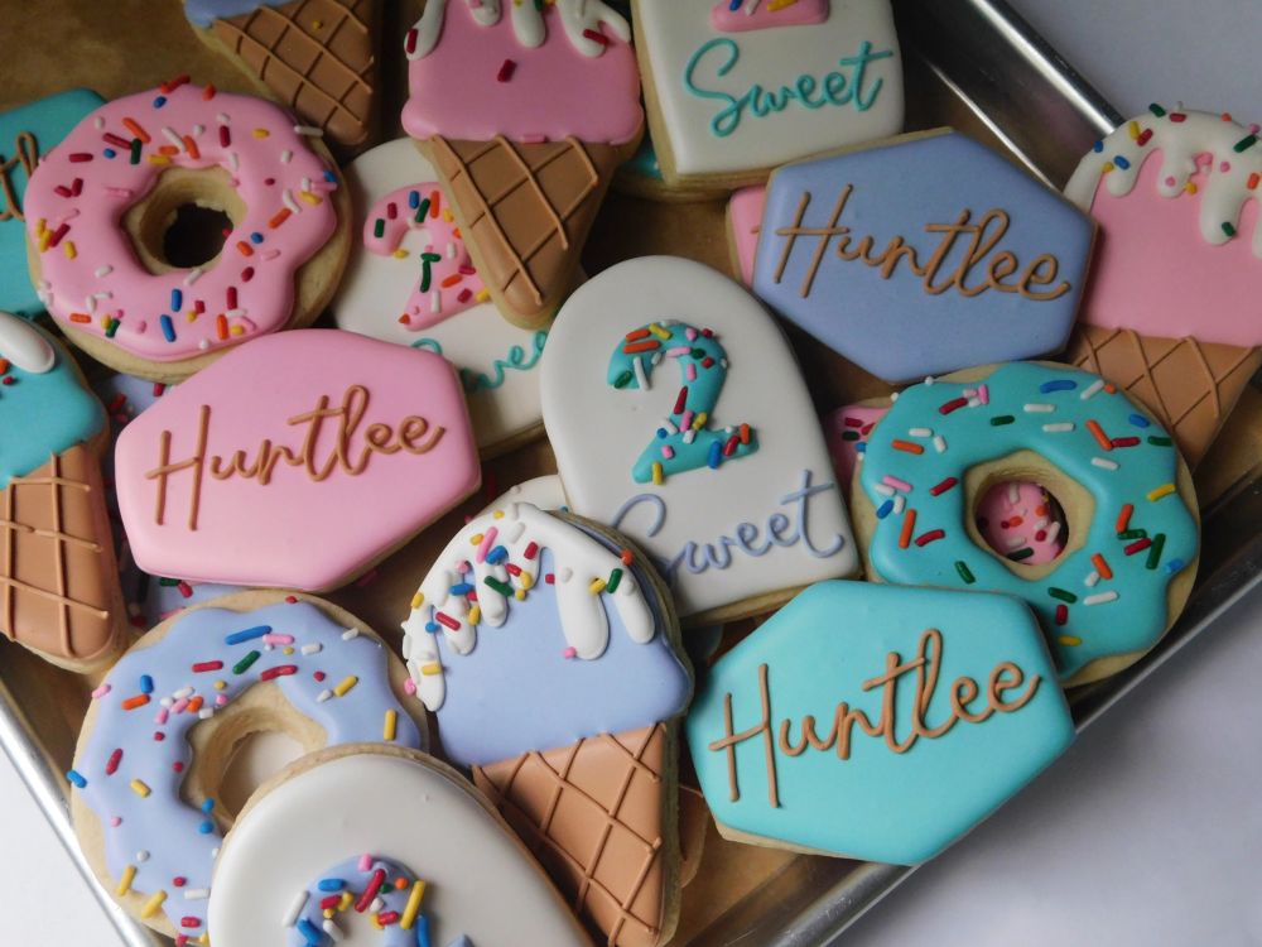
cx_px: 631
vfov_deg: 39.7
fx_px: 1312
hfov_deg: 51.4
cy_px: 474
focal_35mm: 36
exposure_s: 1/30
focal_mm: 6.3
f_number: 3.5
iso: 400
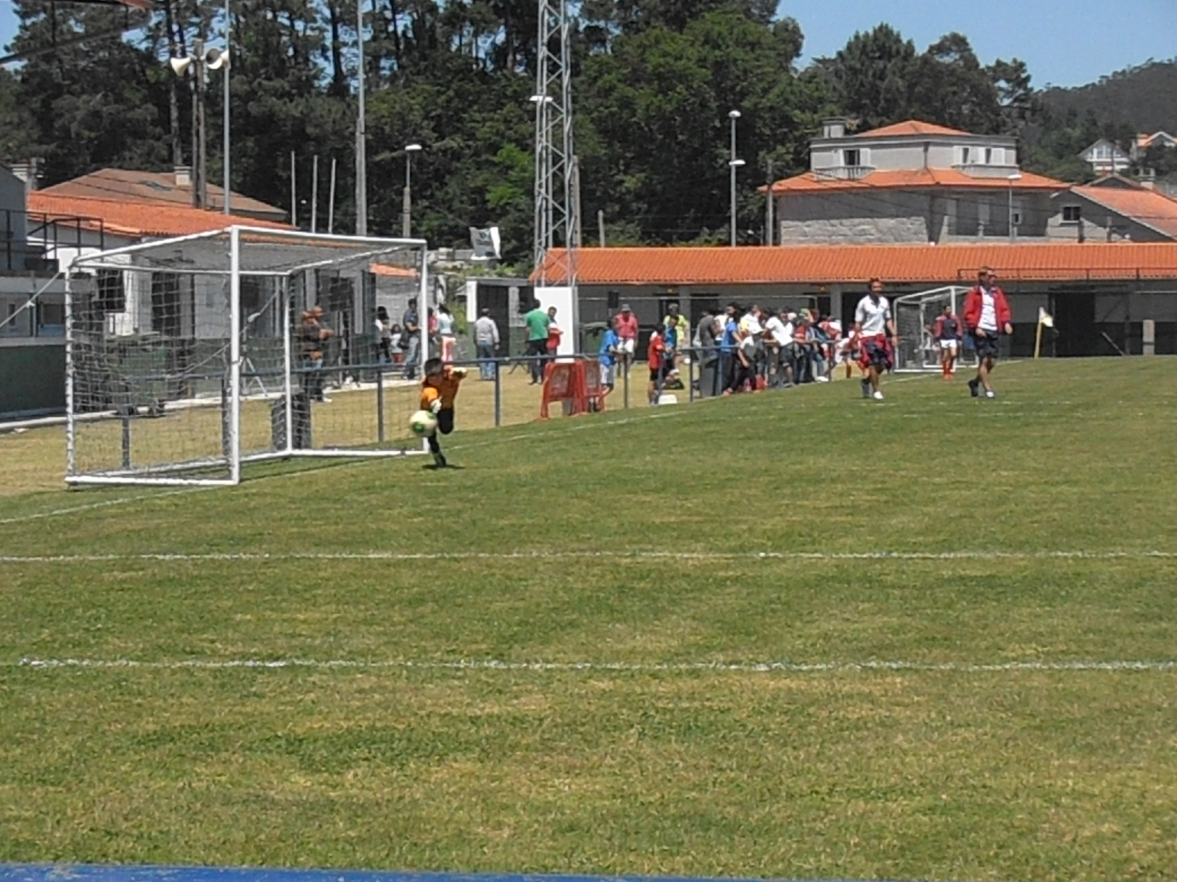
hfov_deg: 17.7
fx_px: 3774
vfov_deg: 13.3
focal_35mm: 111
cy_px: 441
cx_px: 588
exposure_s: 1/320
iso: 400
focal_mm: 19.64
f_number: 14
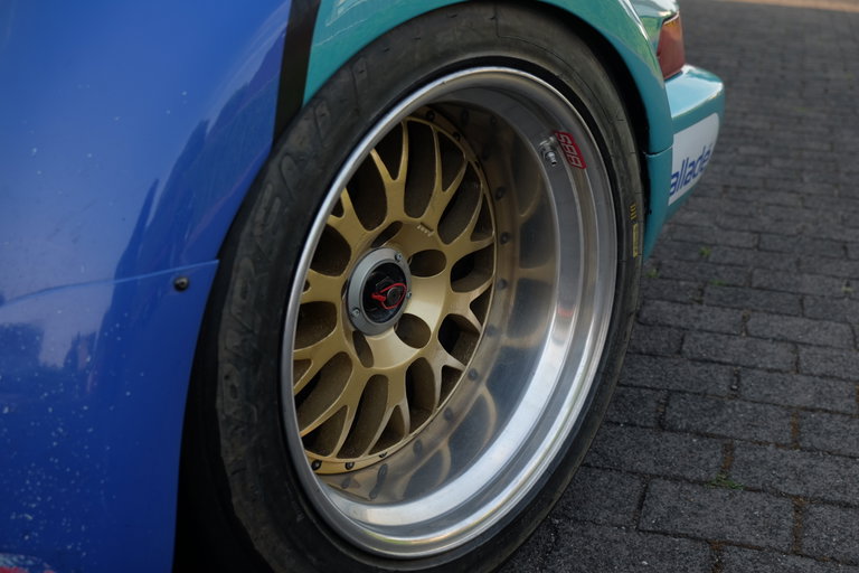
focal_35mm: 47
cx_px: 430
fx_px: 1121
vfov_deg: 28.6
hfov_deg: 41.9
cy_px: 286
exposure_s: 1/125
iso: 200
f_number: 4.5
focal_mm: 31.5
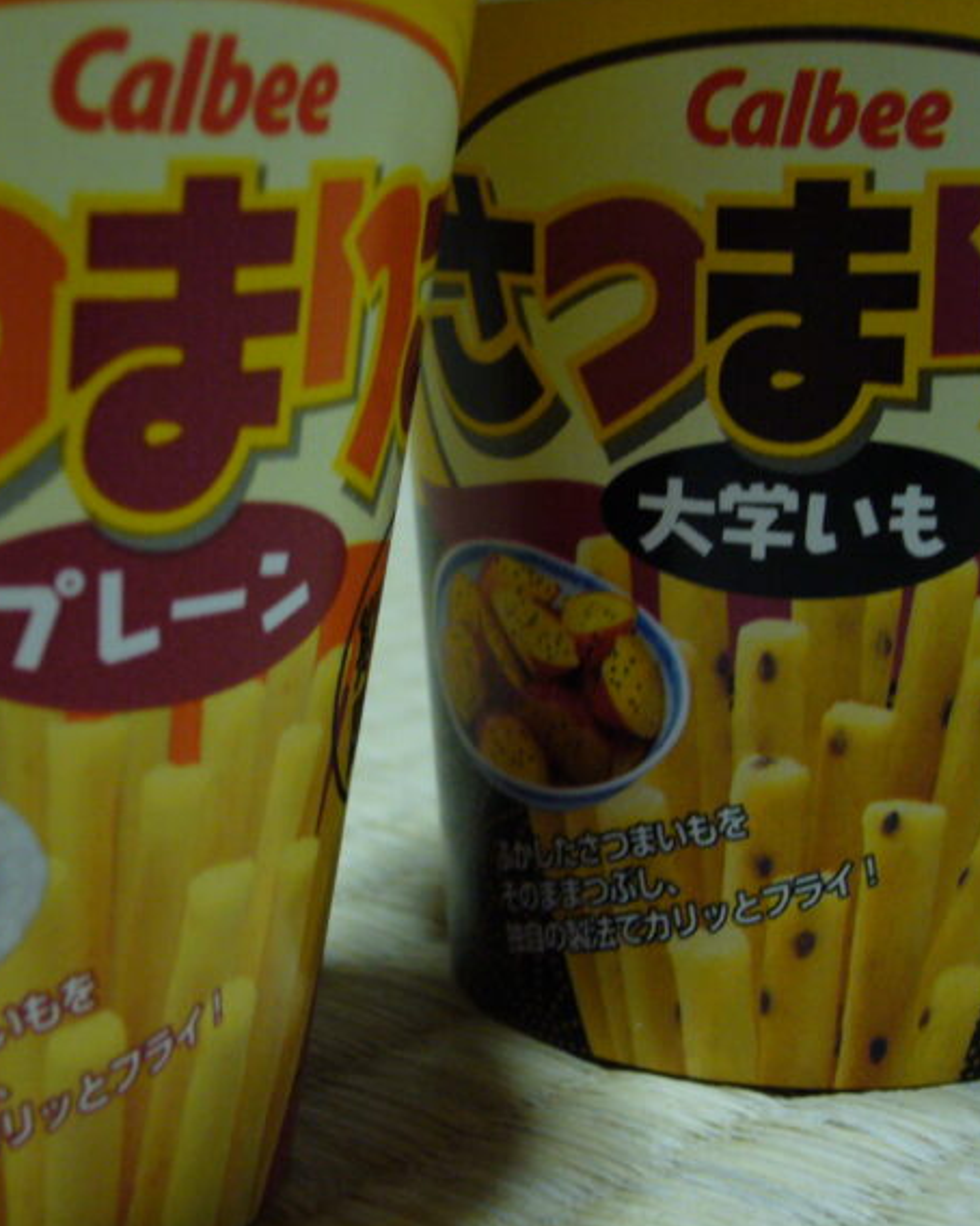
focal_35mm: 66
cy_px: 609
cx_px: 317
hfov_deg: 23.0
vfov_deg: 28.7
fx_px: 2394
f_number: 3.3
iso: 200
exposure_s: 1/8
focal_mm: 8.3
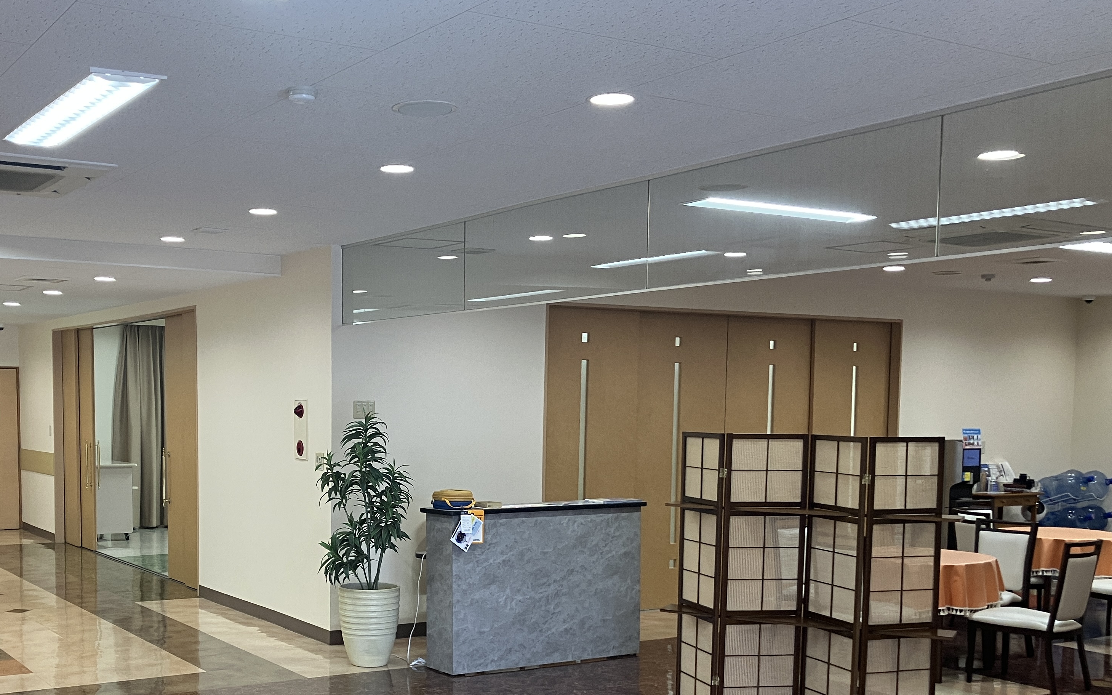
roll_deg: +0.7
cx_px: 387
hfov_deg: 47.6
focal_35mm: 41
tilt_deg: -4.2
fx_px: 1242
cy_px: 509
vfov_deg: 30.8
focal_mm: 3.99
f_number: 1.8
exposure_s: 1/50
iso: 50
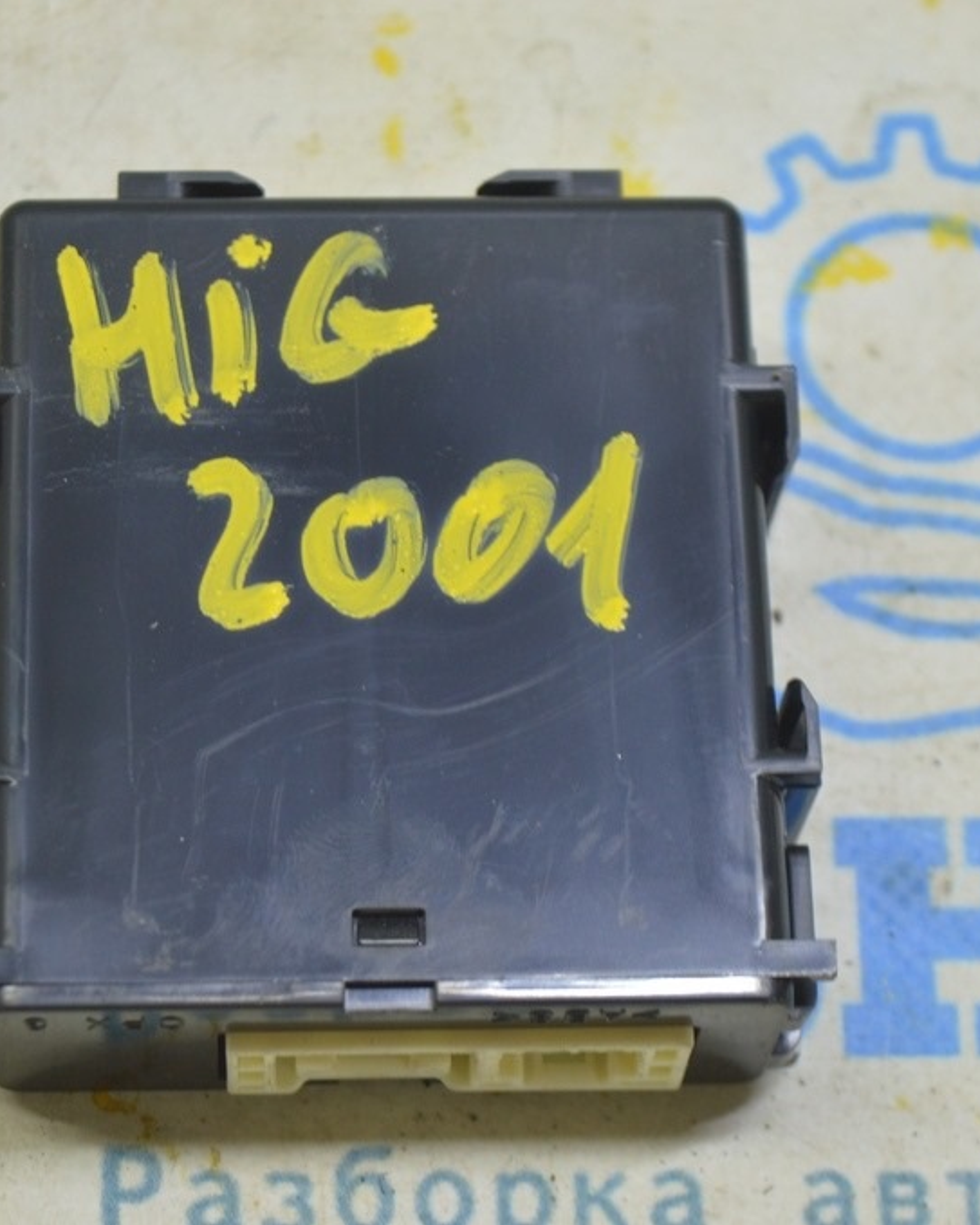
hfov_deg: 13.2
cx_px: 339
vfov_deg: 16.5
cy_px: 612
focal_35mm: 117
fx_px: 4232
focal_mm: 55
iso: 400
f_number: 5.6
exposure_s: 1/20
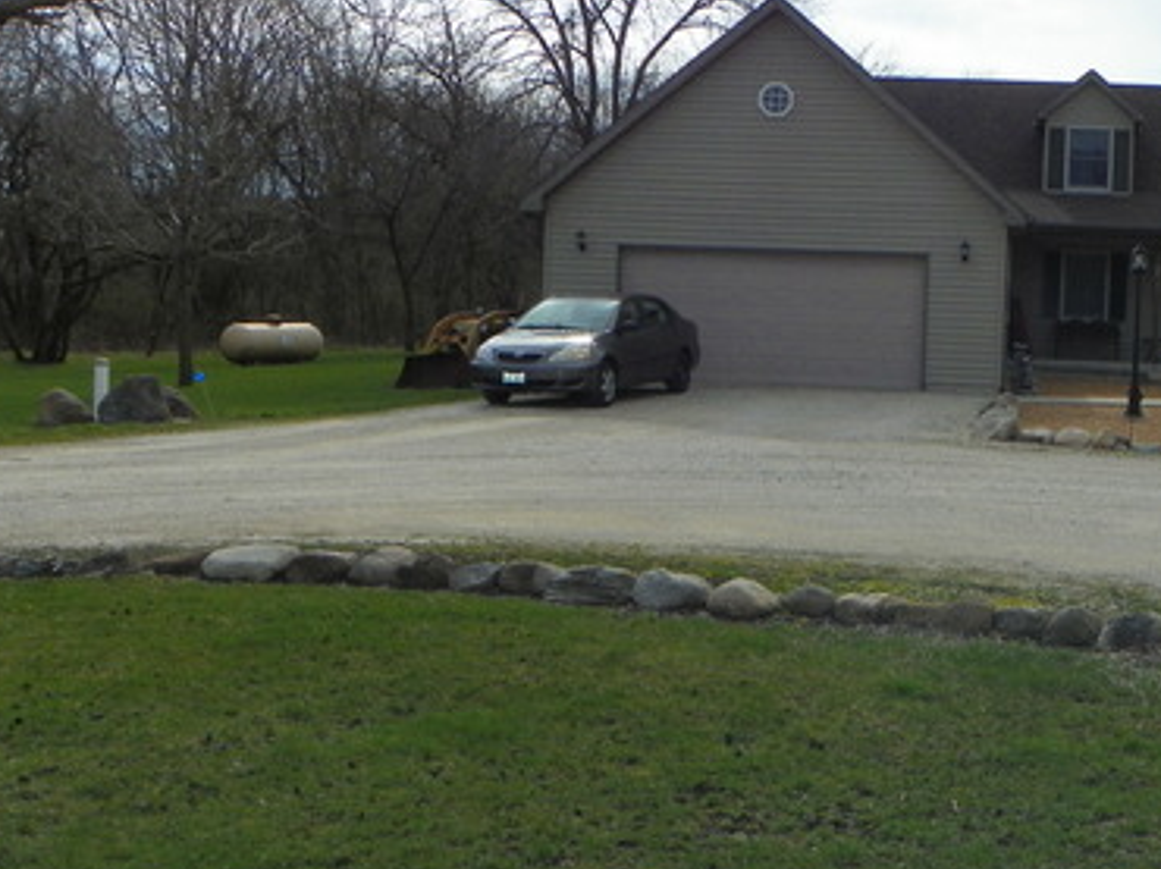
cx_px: 957
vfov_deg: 32.1
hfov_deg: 40.1
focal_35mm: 45
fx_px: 1508
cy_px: 361
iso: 64
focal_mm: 4.6
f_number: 5.6
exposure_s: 1/640
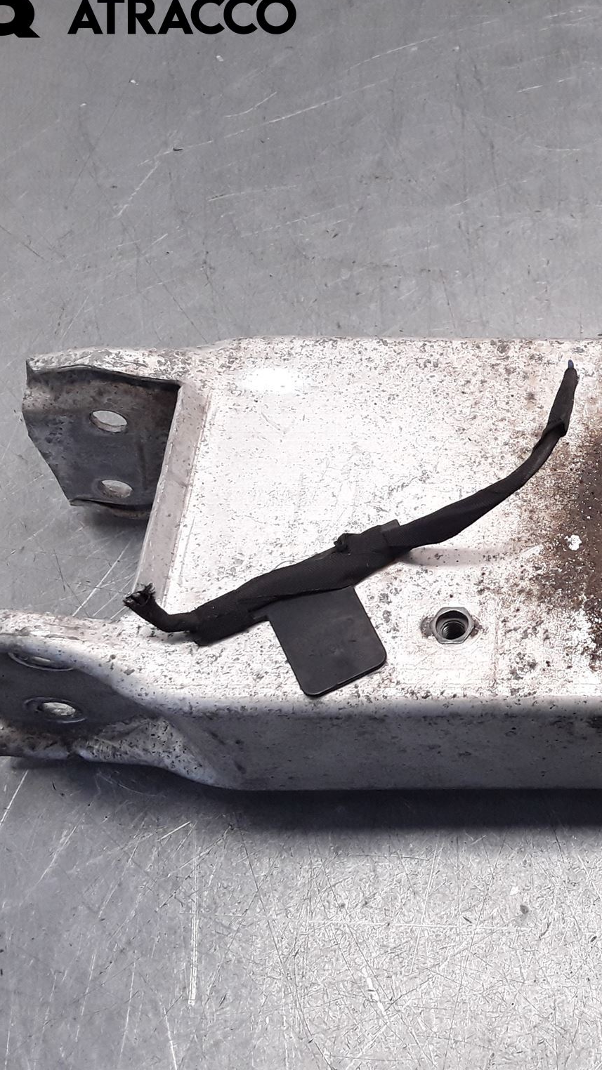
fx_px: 1164
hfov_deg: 27.5
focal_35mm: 41
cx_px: 584
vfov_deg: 49.4
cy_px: 531
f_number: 1.9
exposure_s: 1/155
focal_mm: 2.91
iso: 100
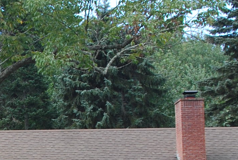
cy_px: 207
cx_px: -97
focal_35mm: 171
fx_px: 1133
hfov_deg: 11.6
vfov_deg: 8.0
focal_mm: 28
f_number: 5.6
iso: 180
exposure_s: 1/125
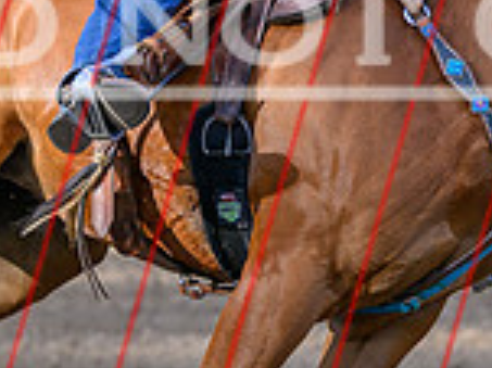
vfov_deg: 2.7
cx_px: 390
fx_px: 7683
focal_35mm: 541
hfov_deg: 3.7
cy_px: -19
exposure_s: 1/2500
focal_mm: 120
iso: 400
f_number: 2.8
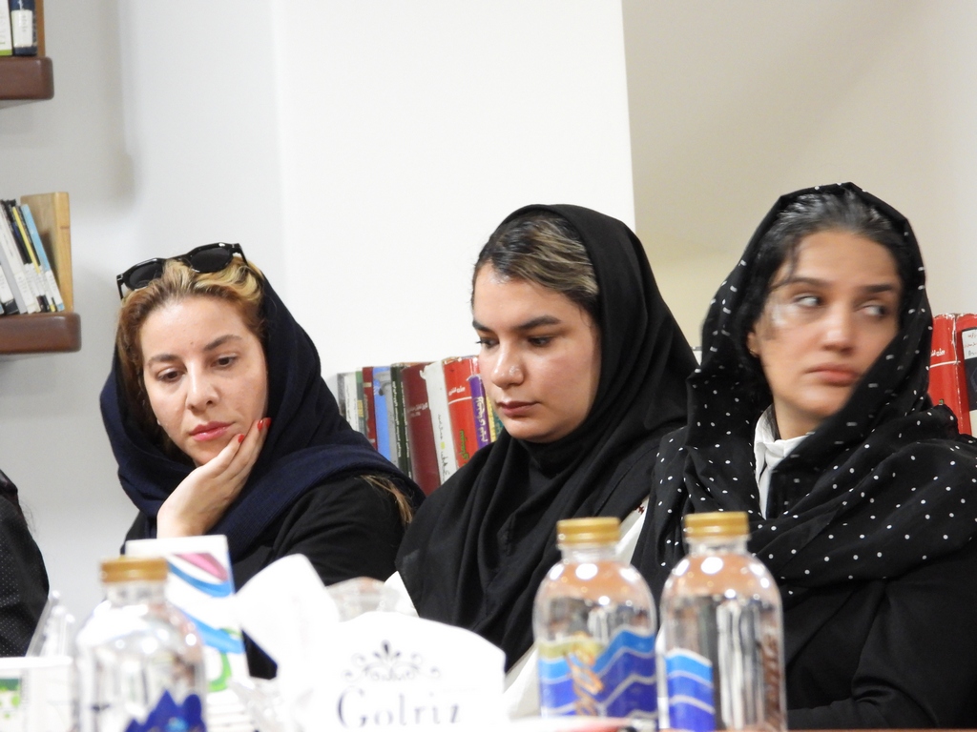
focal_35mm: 200
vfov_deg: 7.4
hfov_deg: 9.9
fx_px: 5645
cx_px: 488
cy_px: 366
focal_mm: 35.9
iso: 800
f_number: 4.5
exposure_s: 1/6
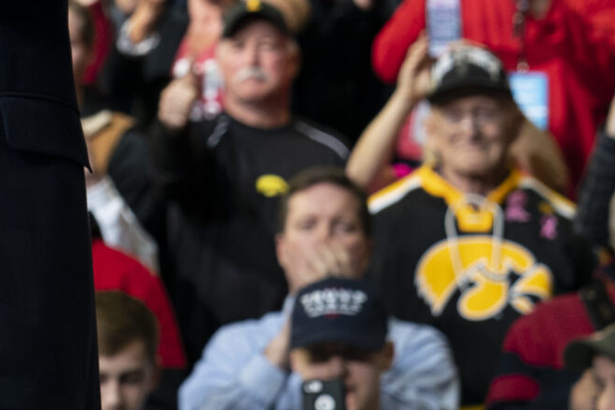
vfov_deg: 5.8
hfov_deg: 8.6
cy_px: -67
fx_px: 4030
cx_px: -221
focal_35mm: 236
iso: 800
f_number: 3.2
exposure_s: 1/640
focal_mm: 61
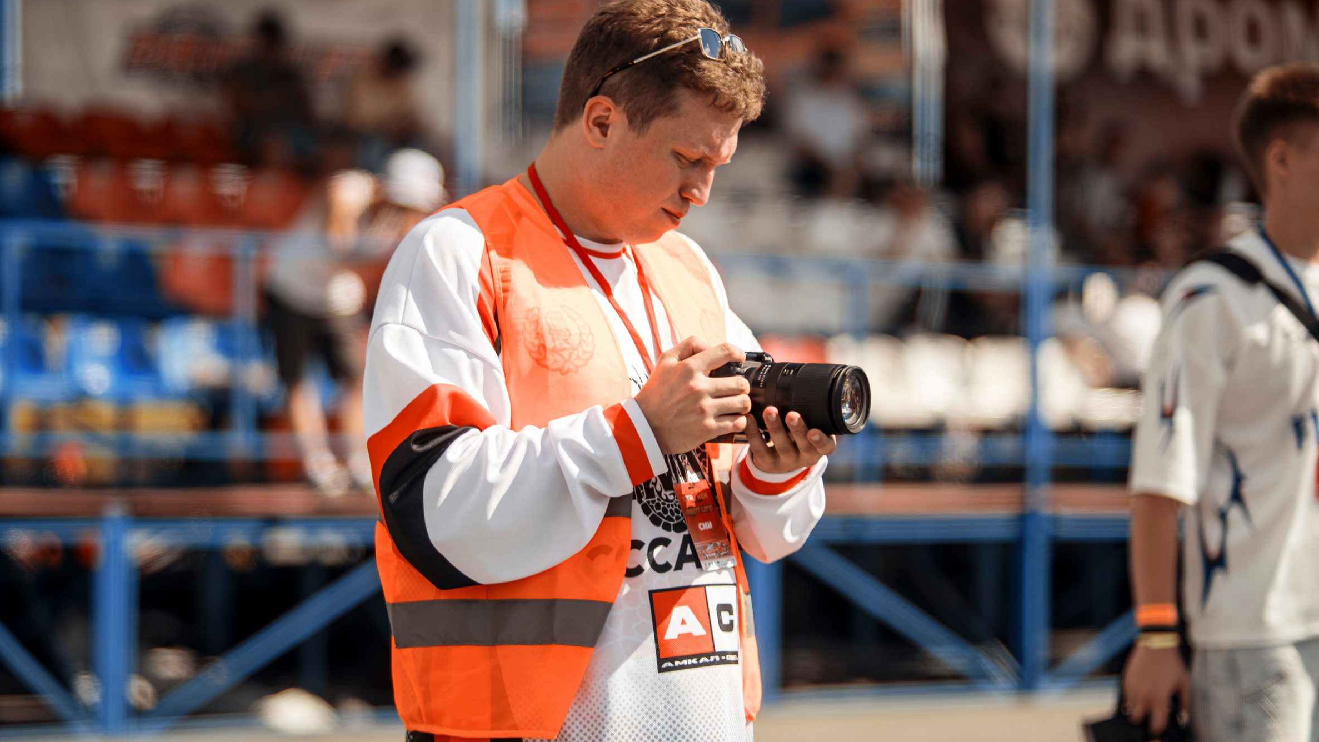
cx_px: 650
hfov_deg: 22.2
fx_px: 3358
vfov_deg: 12.6
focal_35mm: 96
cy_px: 386
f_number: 1.8
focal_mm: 85
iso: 100
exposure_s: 1/320
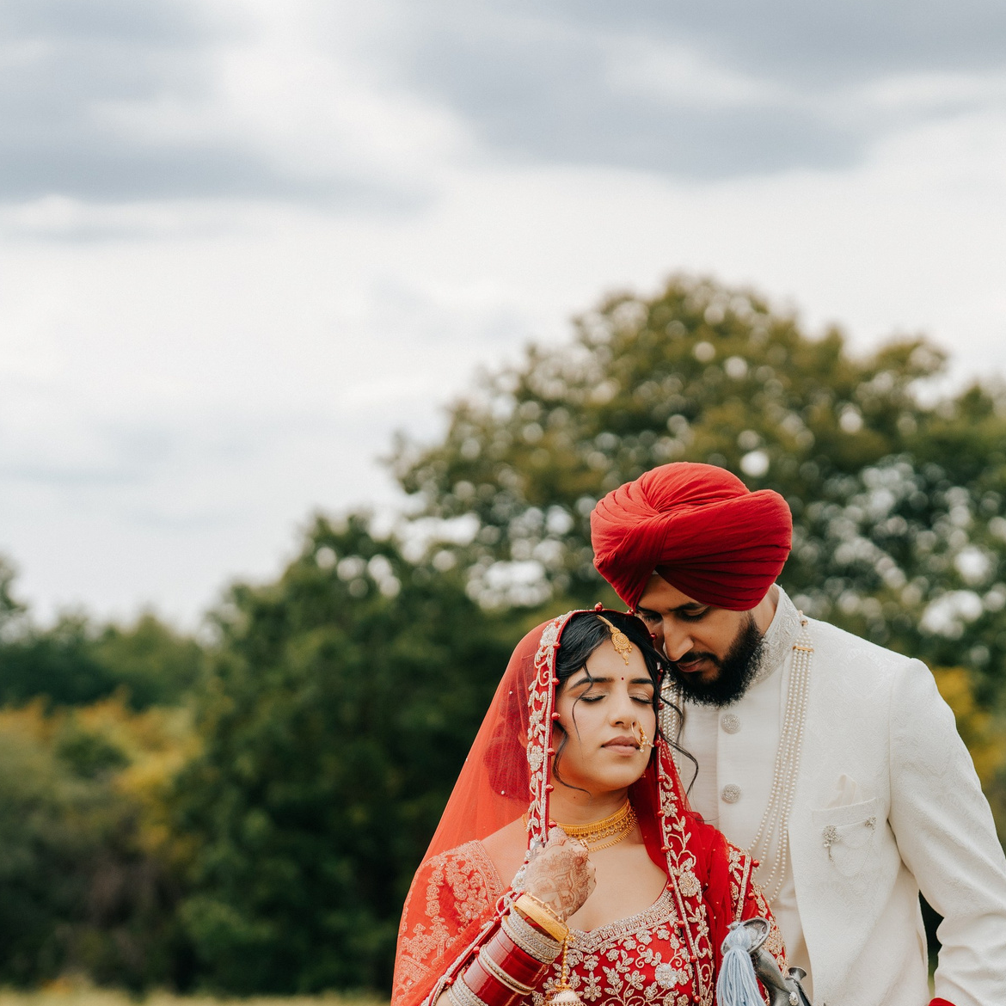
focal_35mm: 93
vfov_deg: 18.6
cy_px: 680
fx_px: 3058
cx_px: 760
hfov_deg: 18.6
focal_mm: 50
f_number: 2
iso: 100
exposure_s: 1/2500
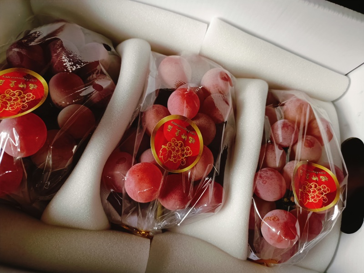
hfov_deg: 69.4
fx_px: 263
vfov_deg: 54.9
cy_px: 136
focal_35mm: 25
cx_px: 182
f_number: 1.7
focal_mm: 4.7
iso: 2857
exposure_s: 1/197
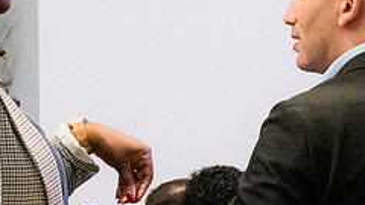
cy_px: 125
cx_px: 140
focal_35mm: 129
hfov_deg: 16.6
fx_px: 1249
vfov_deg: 9.4
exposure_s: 1/160
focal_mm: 34
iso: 6400
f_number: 4.5
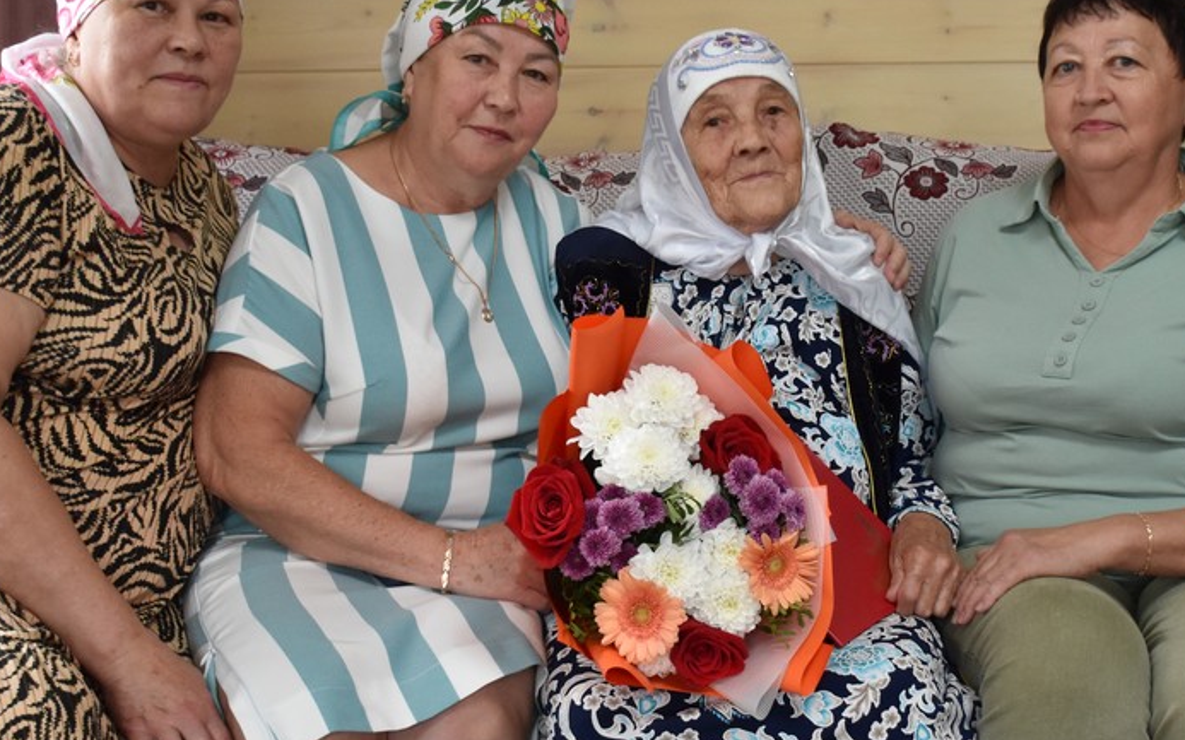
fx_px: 1966
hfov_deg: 33.4
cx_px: 730
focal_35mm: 61
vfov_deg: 21.3
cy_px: 364
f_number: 3.8
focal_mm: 23
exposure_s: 1/125
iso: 800
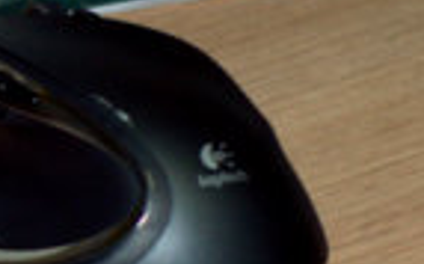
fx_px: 4940
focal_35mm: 428
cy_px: 111
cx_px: -418
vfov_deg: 3.1
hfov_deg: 4.8
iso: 200
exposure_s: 1/160
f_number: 2.8
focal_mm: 50
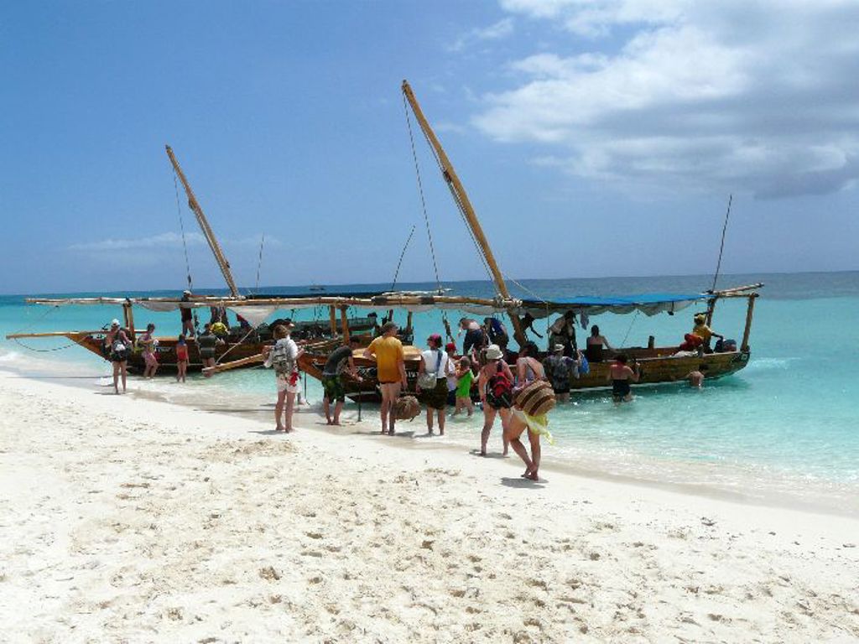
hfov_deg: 55.4
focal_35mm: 33
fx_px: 819
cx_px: 430
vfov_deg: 42.9
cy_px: 322
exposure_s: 1/640
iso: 100
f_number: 8
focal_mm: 5.5
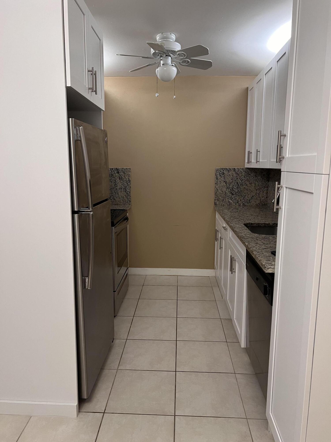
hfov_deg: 53.1
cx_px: 166
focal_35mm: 26
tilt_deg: -9.6
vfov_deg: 67.3
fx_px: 331
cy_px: 221
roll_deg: -1.5
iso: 125
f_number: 1.5
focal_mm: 5.7
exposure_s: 1/60
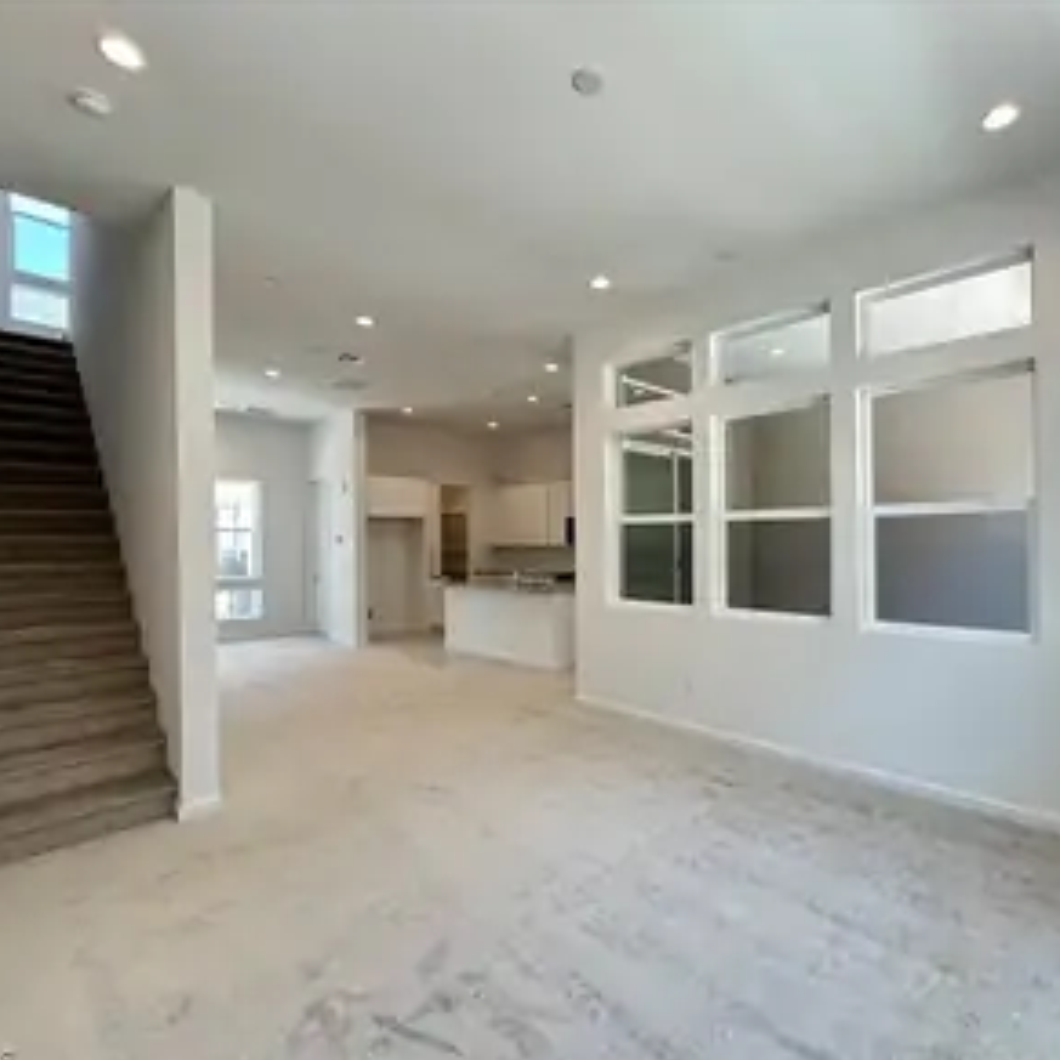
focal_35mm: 17
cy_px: 539
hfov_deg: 83.7
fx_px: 589
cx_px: 586
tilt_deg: +0.8
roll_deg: +0.4
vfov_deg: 84.0
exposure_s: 1/120
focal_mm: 2.22
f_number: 2.2
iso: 160
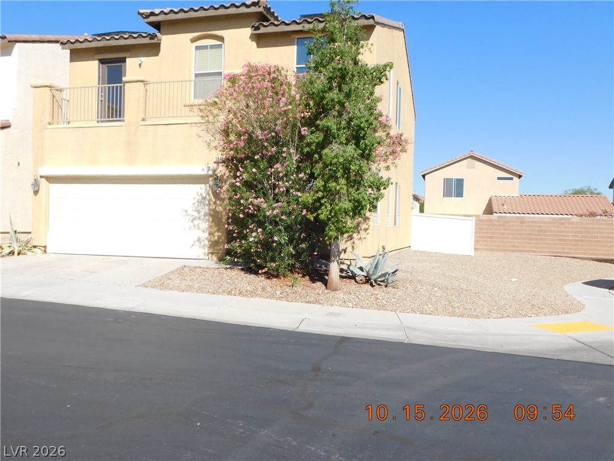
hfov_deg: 60.0
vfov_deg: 46.8
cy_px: 230
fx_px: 532
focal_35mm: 30
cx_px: 307
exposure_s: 1/1500
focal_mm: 5.3
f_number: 3.2
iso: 125
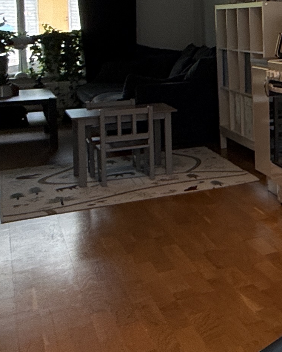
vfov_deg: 30.7
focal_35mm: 59
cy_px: 43
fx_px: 616
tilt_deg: -0.6
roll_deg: +0.0
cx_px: 684
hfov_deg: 14.9
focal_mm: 2.22
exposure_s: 1/100
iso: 50
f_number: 2.2
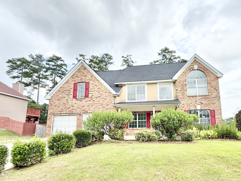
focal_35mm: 19
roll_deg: -0.2
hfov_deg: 83.7
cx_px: 143
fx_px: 132
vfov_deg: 67.7
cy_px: 112
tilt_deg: +8.2
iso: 64
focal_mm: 2.22
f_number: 2.2
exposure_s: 1/679
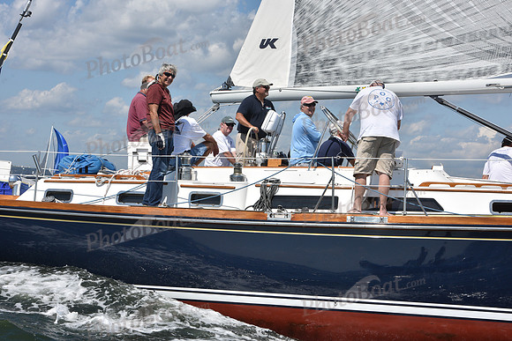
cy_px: 170
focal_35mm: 85
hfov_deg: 23.9
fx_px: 1209
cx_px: 256
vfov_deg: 16.1
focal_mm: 85
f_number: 10
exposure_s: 1/1250
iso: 320
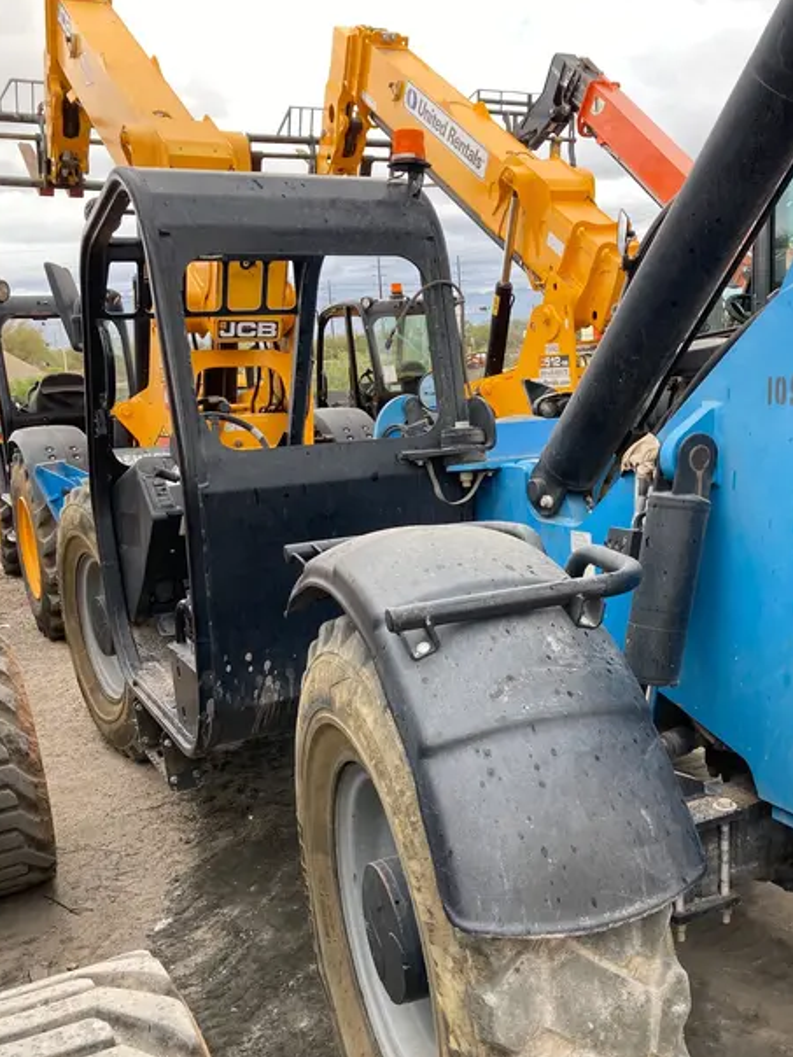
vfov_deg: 53.6
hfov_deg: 41.7
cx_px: 462
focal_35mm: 34
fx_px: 1039
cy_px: 631
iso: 25
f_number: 1.8
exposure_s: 1/121
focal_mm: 3.99
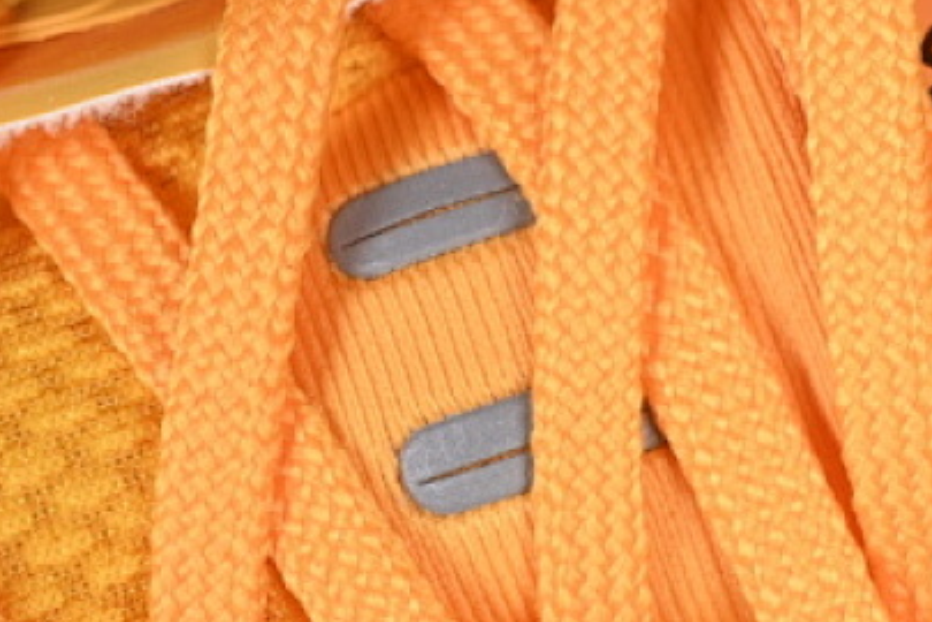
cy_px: 276
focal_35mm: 200
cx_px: 969
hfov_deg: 10.2
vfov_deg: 6.9
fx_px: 5177
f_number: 7.1
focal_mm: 50
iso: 160
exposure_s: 1/80
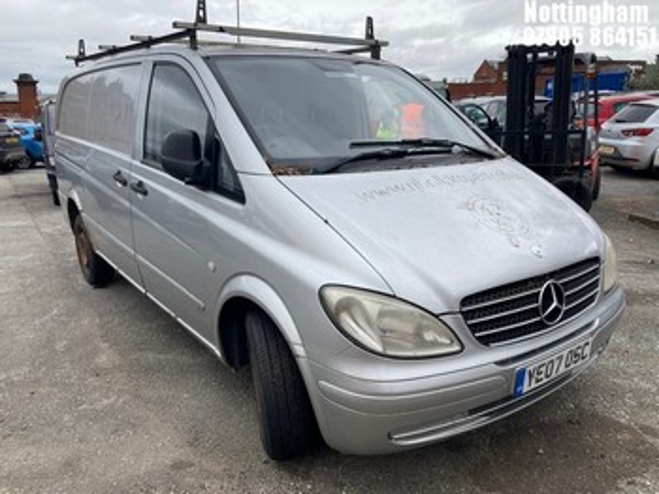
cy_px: 247
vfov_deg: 49.7
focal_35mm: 28
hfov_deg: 63.5
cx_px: 330
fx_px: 533
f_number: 1.8
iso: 20
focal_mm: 3.99
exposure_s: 1/684
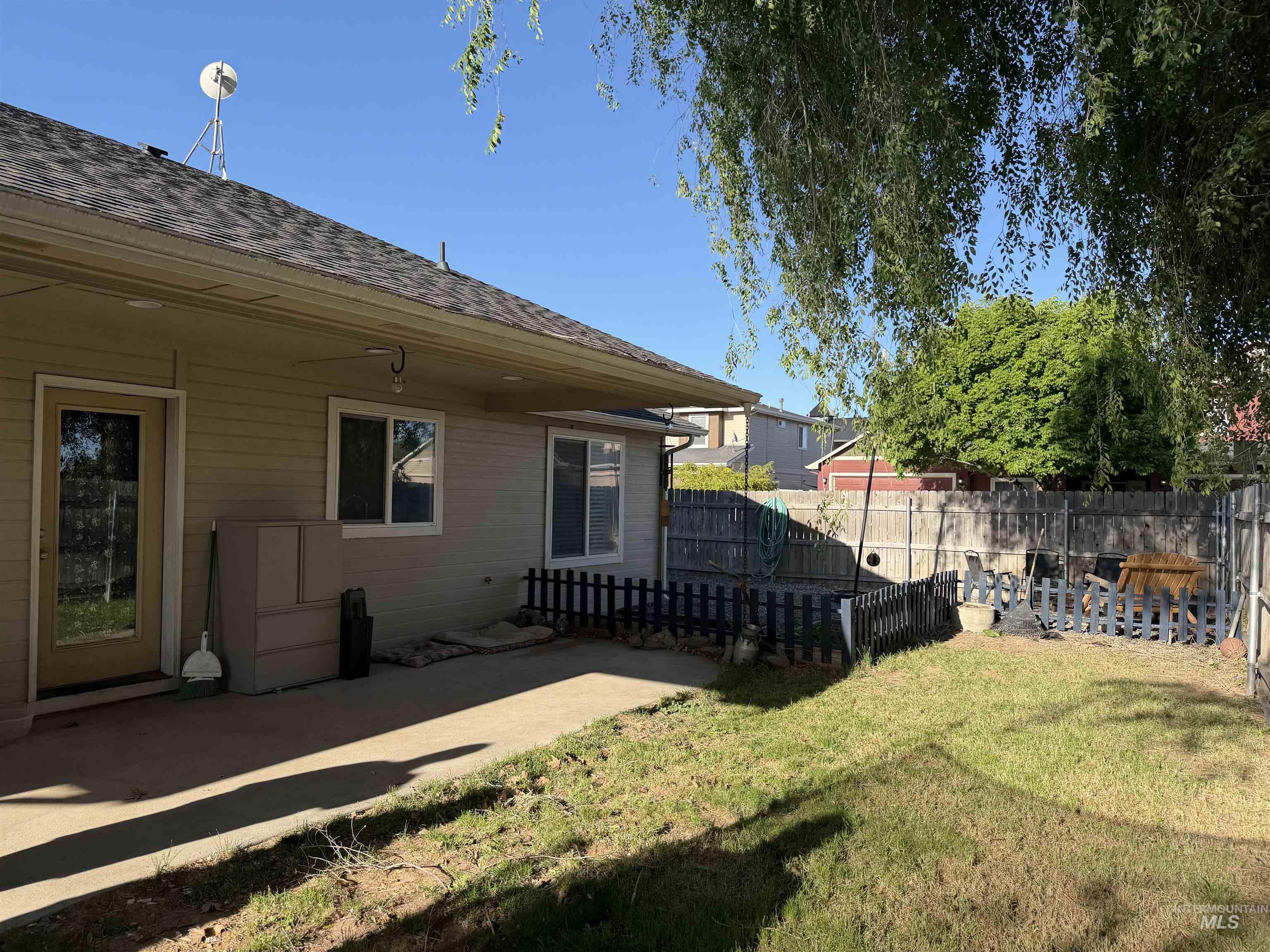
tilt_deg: -0.8
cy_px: 476
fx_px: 881
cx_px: 635
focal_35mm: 24
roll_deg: -2.5
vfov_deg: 56.8
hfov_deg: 71.6
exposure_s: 1/1901
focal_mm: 6.76
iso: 80
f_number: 1.78
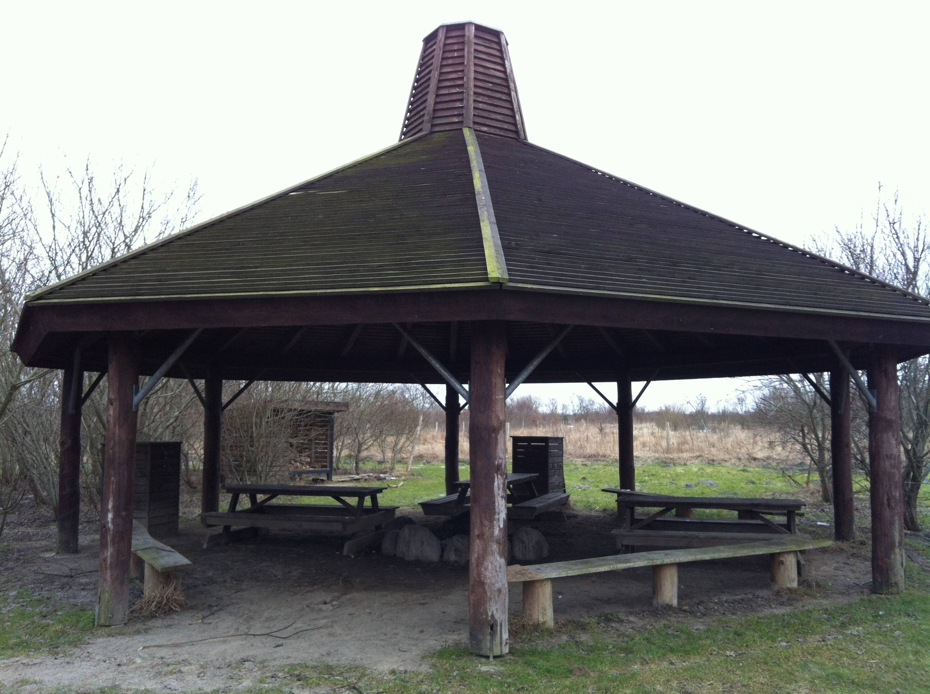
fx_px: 939
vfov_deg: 40.6
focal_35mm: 35
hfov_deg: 52.7
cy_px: 347
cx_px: 465
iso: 125
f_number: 2.8
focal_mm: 3.85
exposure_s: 1/120
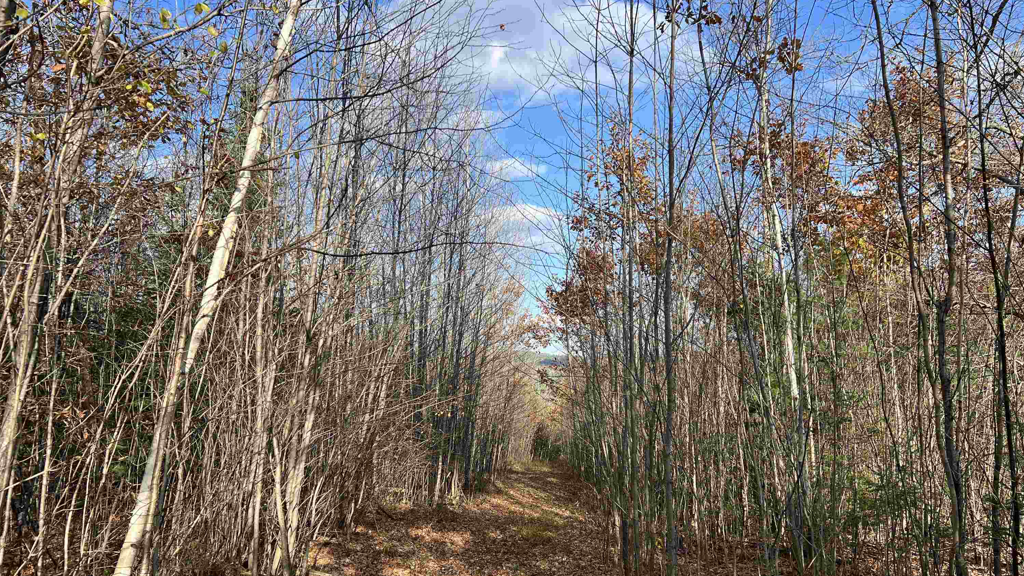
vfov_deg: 39.8
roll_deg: -0.2
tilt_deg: +0.2
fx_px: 787
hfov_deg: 66.1
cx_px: 514
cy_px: 373
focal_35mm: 29
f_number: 1.5
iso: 50
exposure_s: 1/1669
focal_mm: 5.7
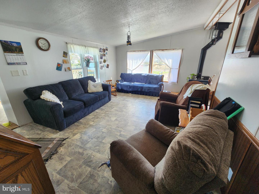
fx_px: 97
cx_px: 130
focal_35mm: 13
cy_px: 97
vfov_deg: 89.9
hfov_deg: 106.2
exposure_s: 1/60
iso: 80
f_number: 2.2
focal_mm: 2.2
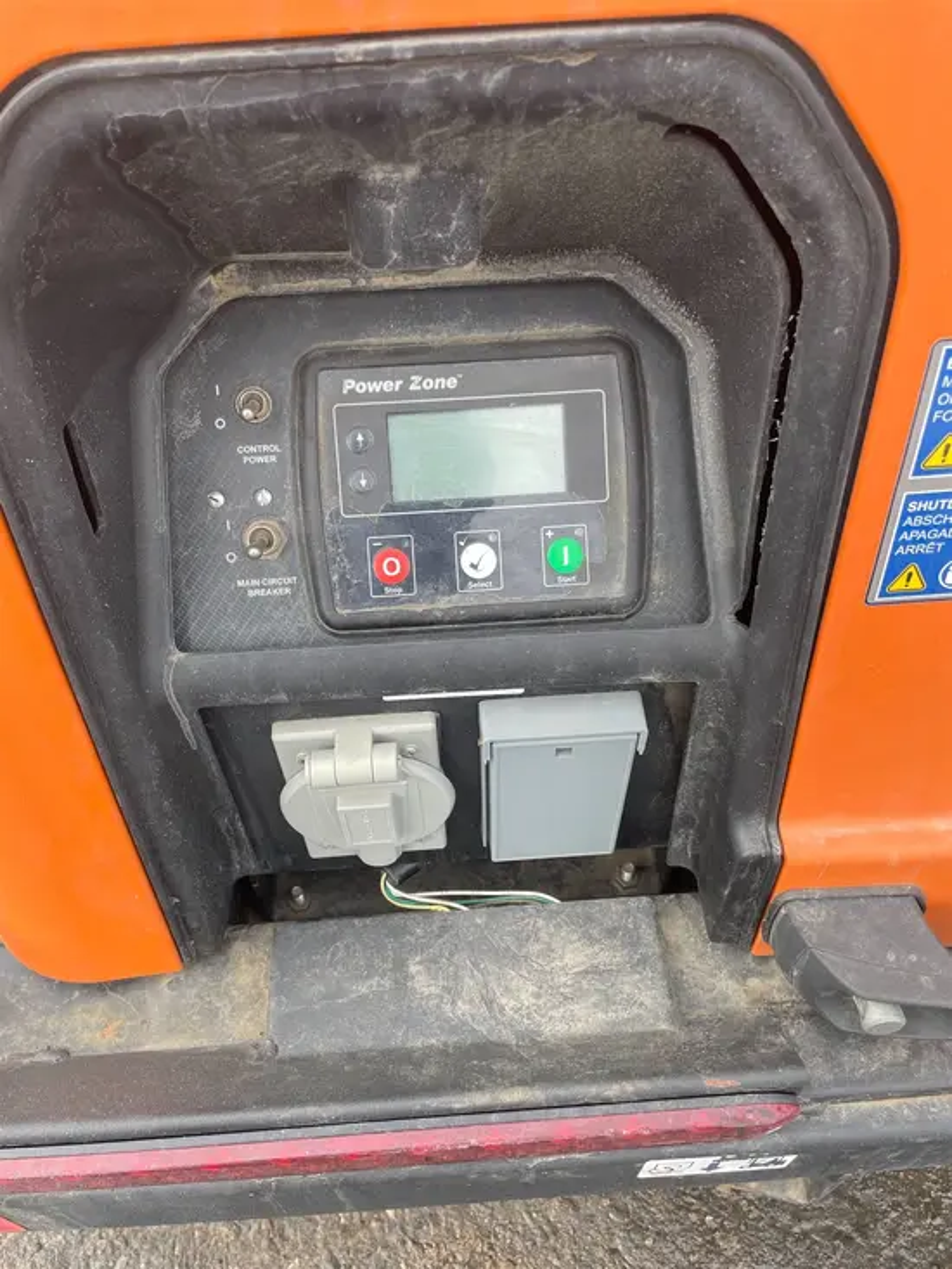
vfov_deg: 67.3
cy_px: 634
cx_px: 476
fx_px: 953
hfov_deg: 53.1
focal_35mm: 26
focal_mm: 4.2
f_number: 1.6
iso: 32
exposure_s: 1/518
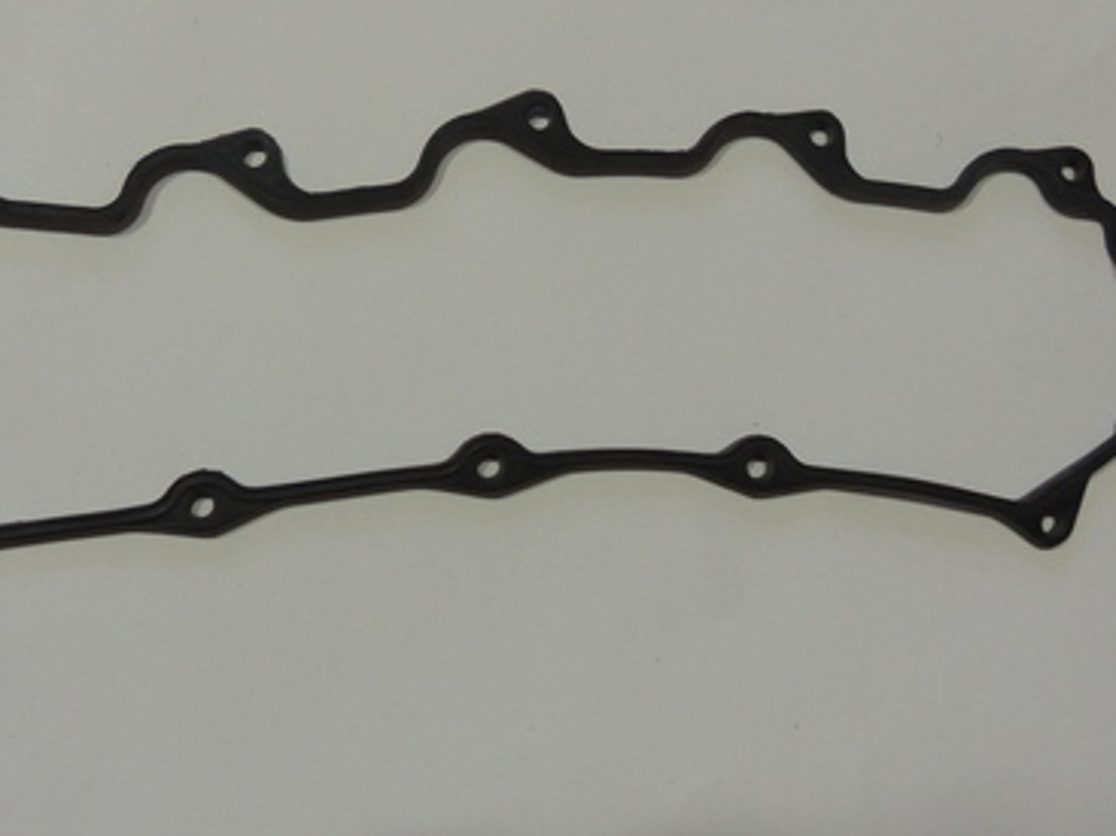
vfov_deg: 32.1
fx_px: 1450
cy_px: 336
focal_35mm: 45
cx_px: 496
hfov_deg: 42.0
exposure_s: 1/30
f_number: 3.2
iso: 400
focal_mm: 5.8
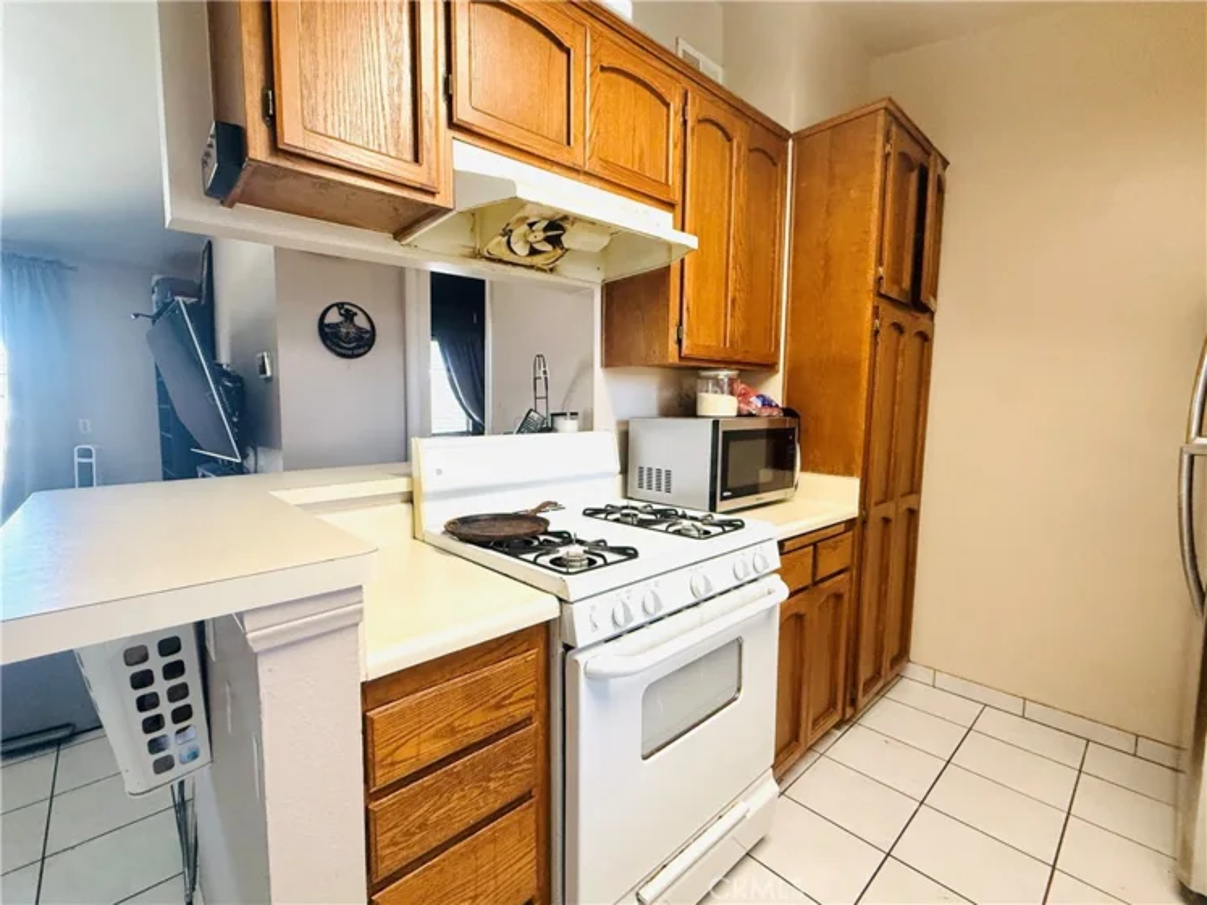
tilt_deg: -4.7
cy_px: 452
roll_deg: +0.2
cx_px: 604
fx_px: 488
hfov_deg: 102.1
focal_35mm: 14
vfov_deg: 85.7
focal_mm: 2.22
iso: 320
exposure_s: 1/120
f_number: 2.2
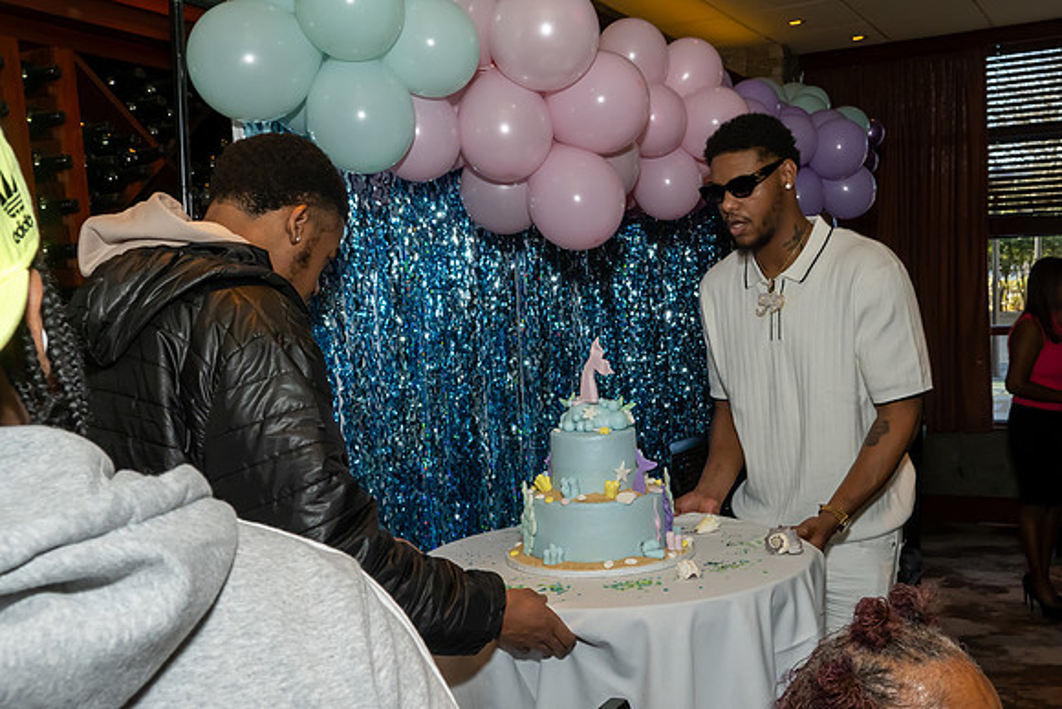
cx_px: 640
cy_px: 423
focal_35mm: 36
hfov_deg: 53.1
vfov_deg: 37.1
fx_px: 1053
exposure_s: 1/250
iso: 1000
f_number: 7.1
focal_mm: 18
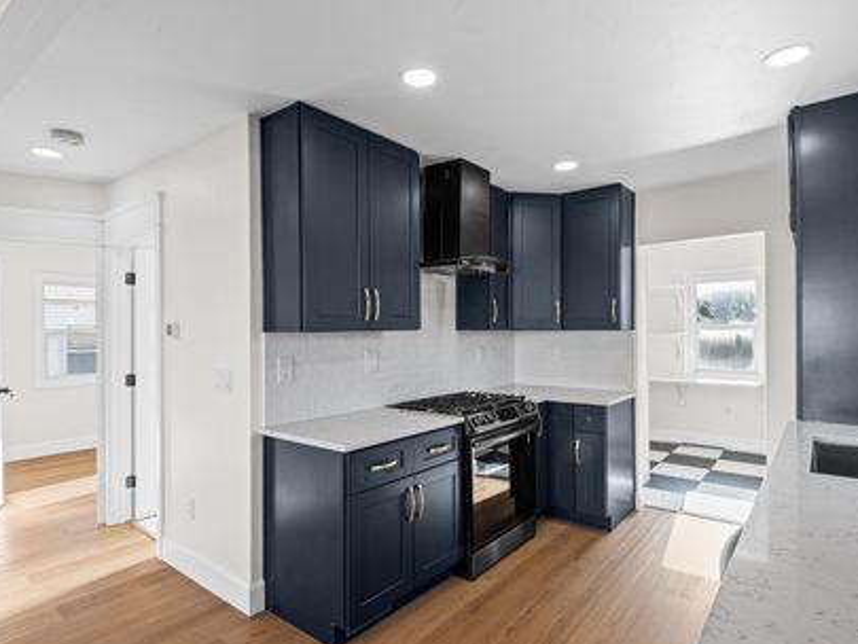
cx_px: 453
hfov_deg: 84.6
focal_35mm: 19
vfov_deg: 68.7
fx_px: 471
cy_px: 334
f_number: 9
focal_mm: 16
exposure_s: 1/13
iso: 250
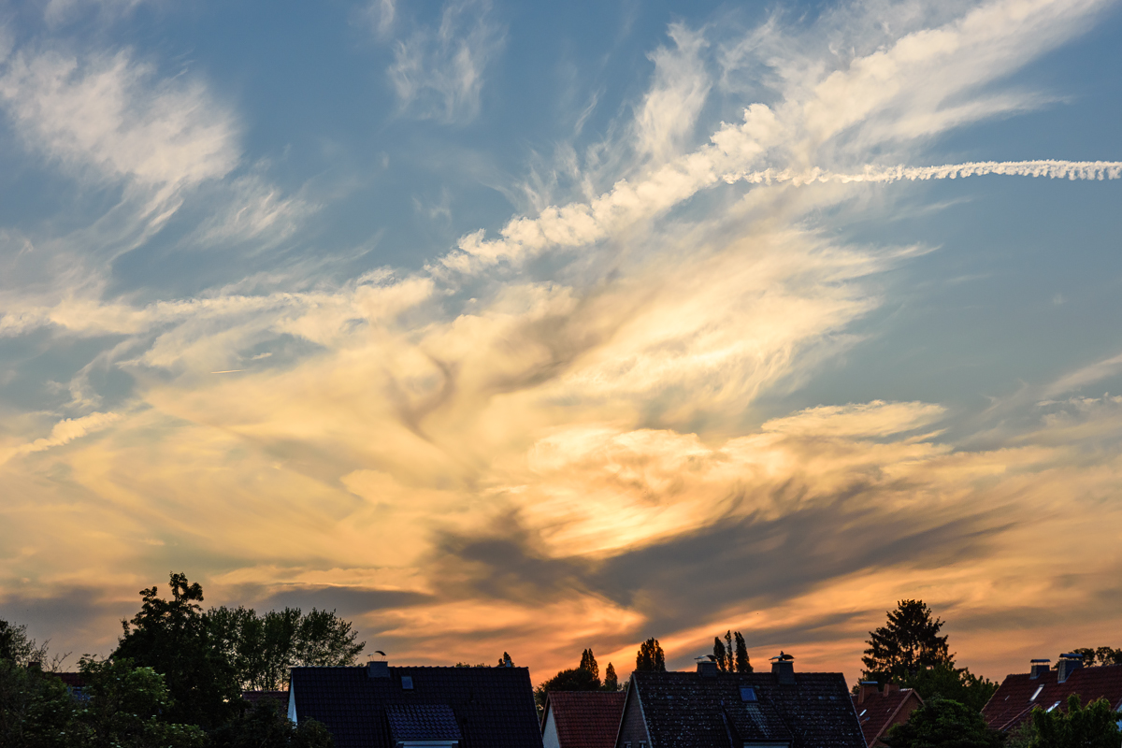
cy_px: 374
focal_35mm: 66
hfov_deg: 30.5
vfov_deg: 20.6
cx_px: 561
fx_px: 2057
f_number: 7.1
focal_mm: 44
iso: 200
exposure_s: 1/1600
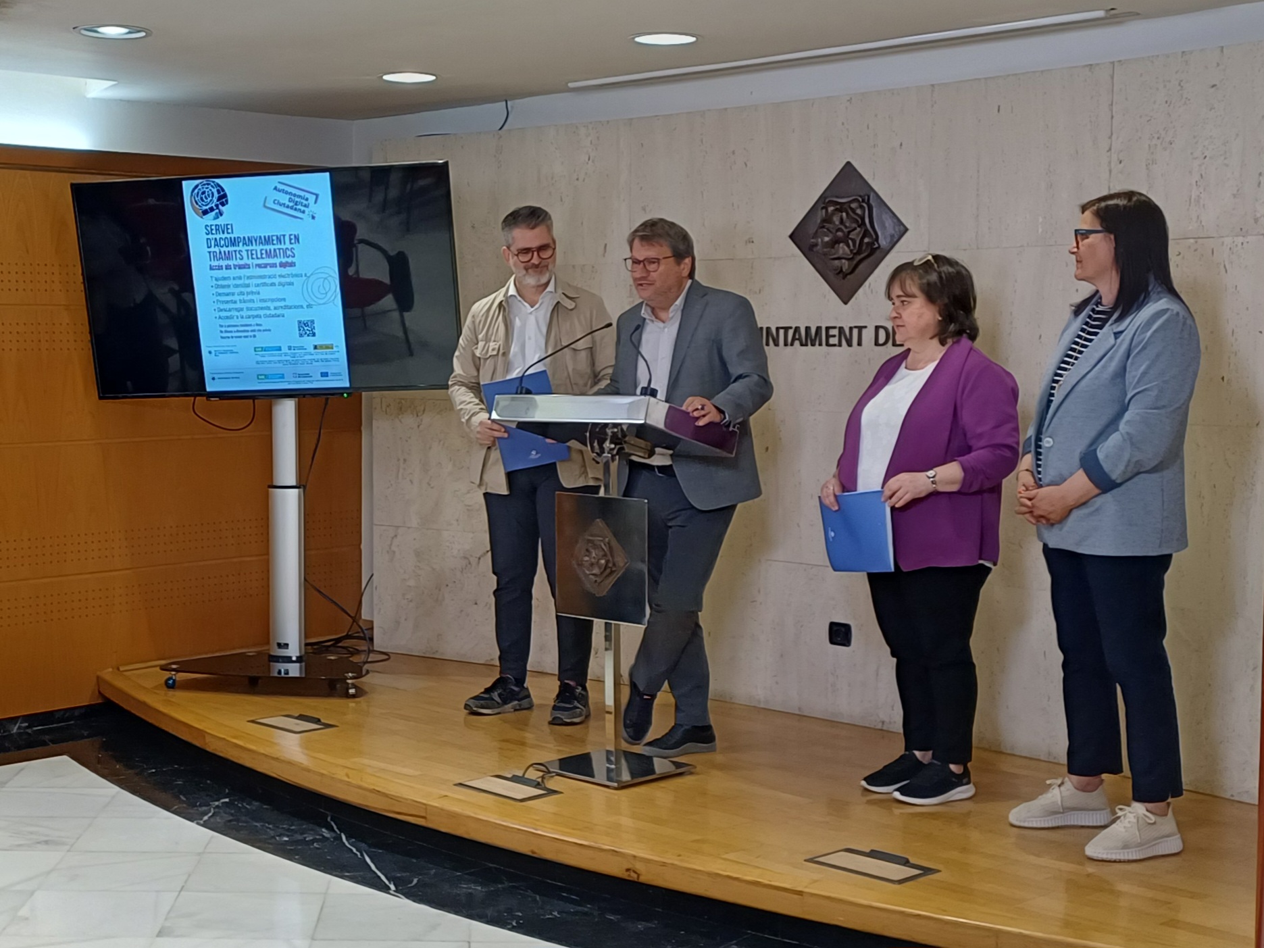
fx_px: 913
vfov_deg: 54.9
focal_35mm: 25
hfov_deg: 69.4
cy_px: 474
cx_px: 632
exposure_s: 1/50
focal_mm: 4.65
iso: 64
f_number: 1.8
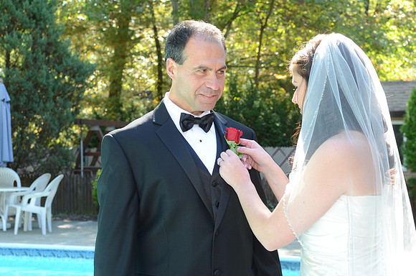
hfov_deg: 30.6
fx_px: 761
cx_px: 208
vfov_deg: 20.5
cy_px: 138
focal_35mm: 66
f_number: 5.6
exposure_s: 1/100
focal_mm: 44
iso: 500
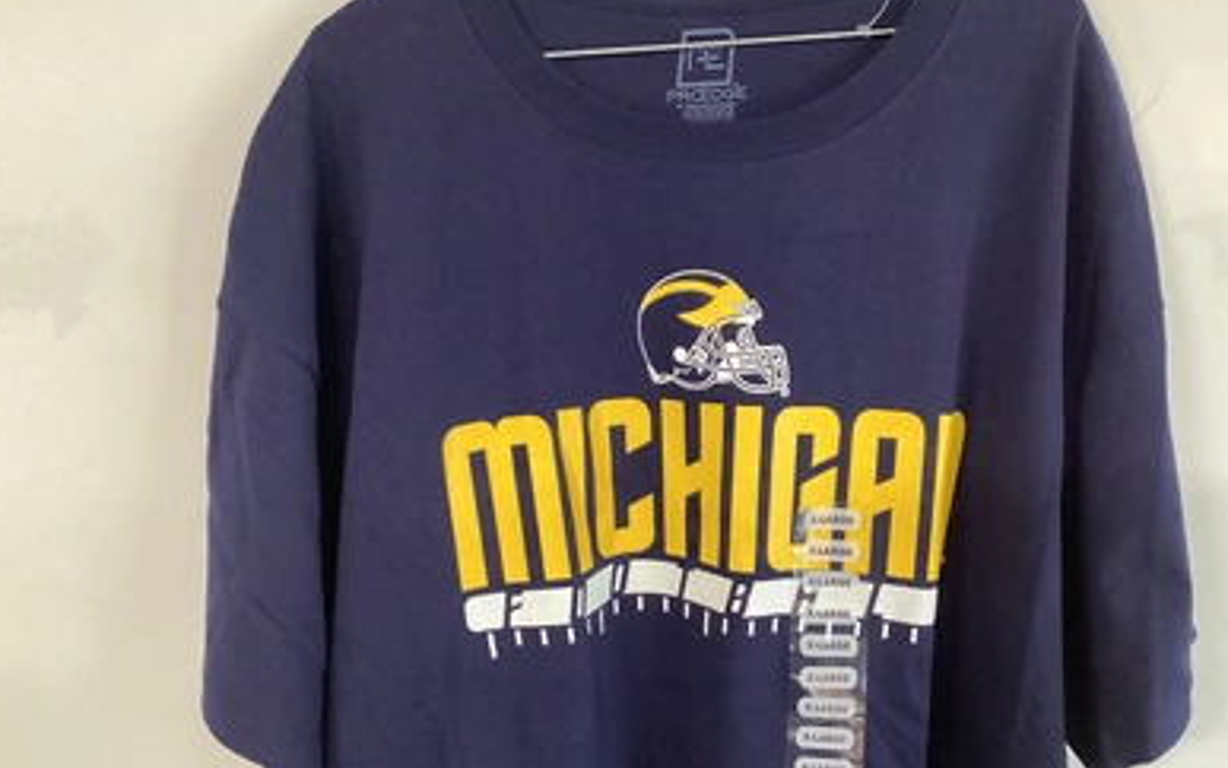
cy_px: 409
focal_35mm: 34
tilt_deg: -12.6
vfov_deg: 37.3
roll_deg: -0.7
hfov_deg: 56.7
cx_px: 616
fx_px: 1138
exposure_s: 1/60
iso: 320
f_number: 2.4
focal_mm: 3.3
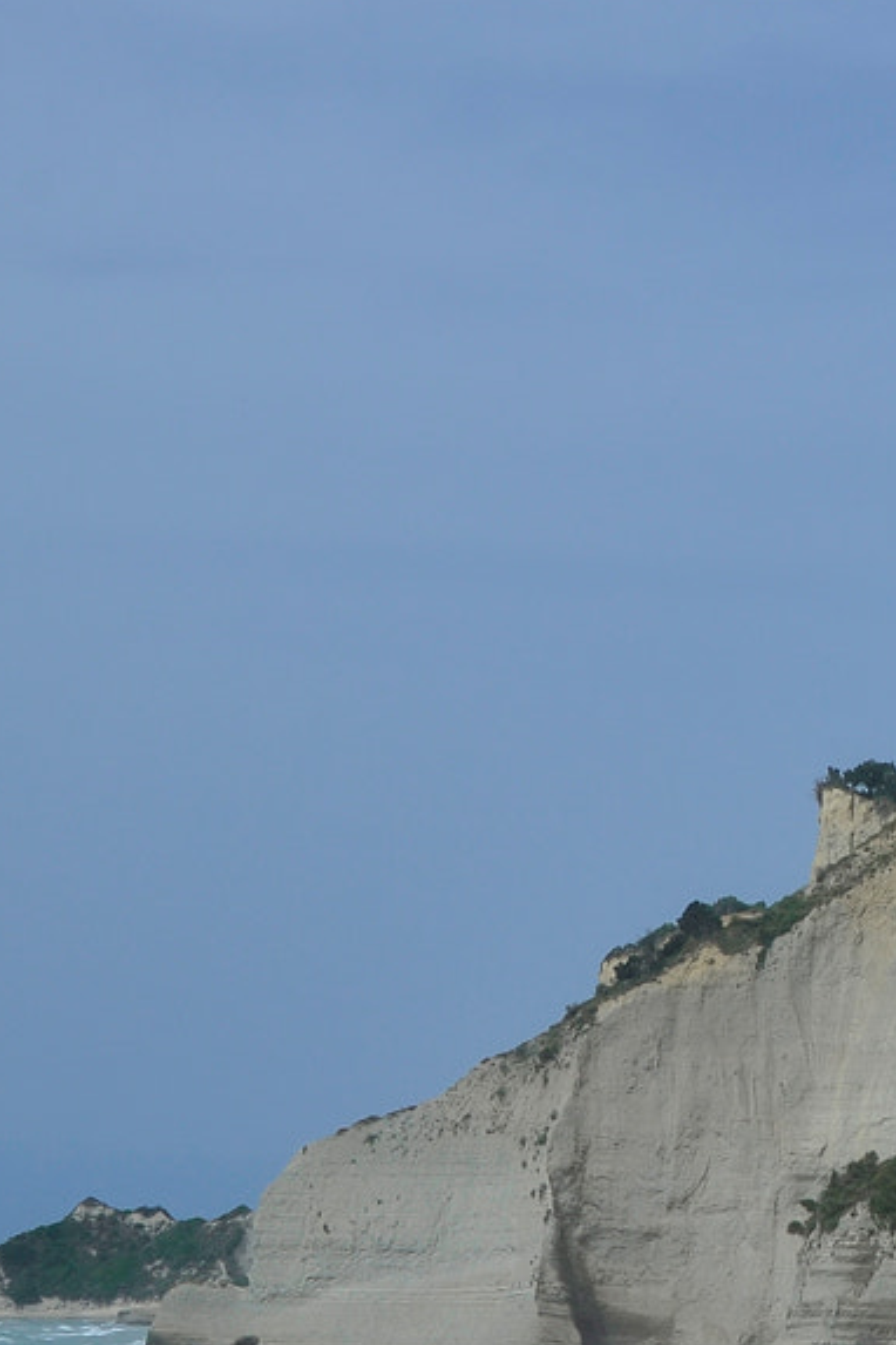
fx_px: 4368
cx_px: 1356
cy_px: 1005
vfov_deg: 17.4
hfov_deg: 11.2
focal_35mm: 117
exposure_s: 1/400
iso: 100
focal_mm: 28
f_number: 10
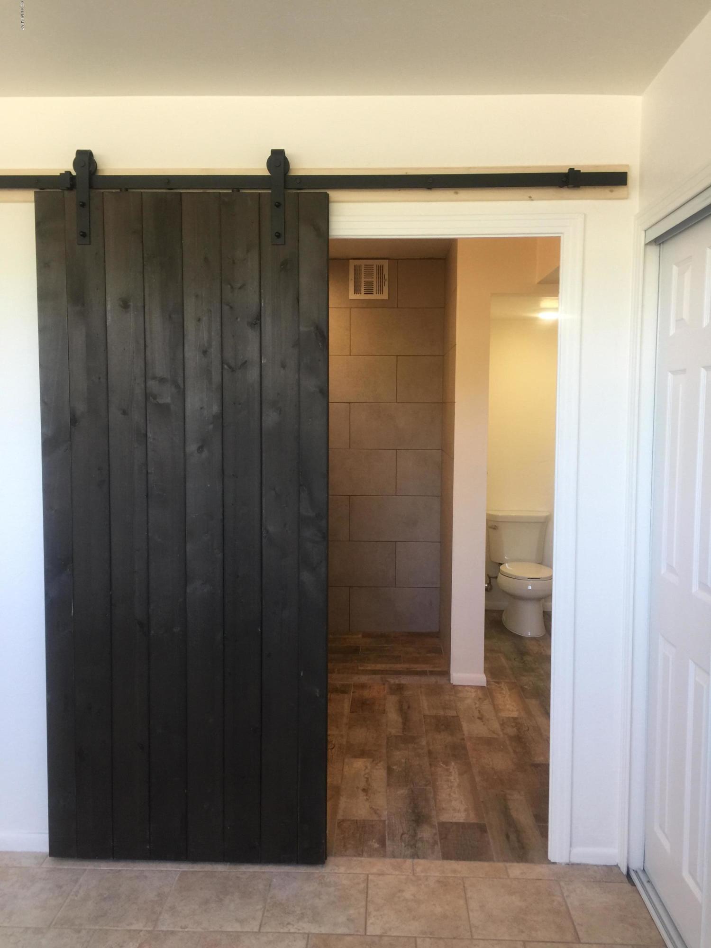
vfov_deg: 61.7
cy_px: 474
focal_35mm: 29
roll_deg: +0.6
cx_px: 356
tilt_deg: -5.2
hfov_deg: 48.2
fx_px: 794
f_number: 2.2
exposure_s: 1/30
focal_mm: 4.15
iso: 32
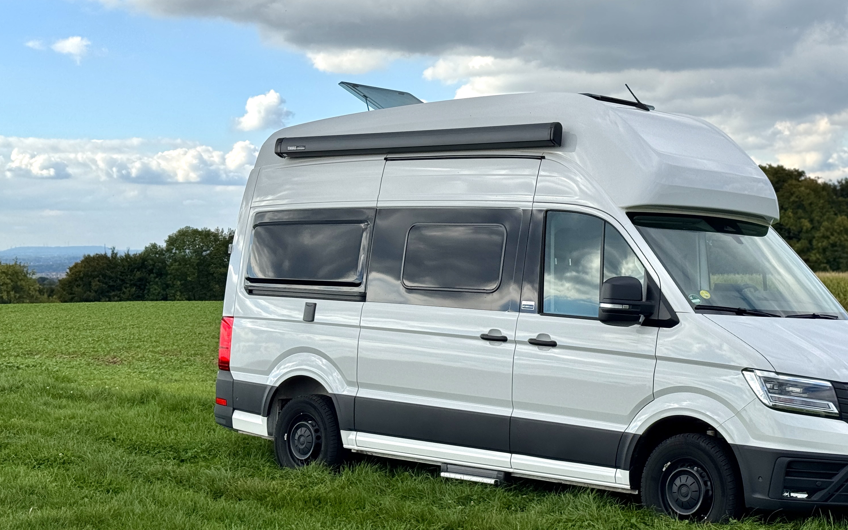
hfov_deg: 29.5
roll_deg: +0.9
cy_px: 282
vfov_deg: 18.9
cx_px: 574
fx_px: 1595
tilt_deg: -1.7
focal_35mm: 69
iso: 64
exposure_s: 1/4310
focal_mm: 6.76
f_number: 1.78
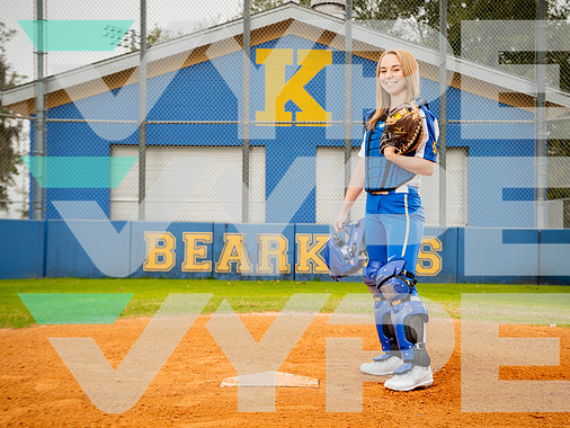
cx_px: 308
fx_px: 890
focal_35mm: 54
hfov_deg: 35.5
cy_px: 217
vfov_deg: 27.1
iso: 200
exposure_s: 1/250
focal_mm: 49
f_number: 4.5
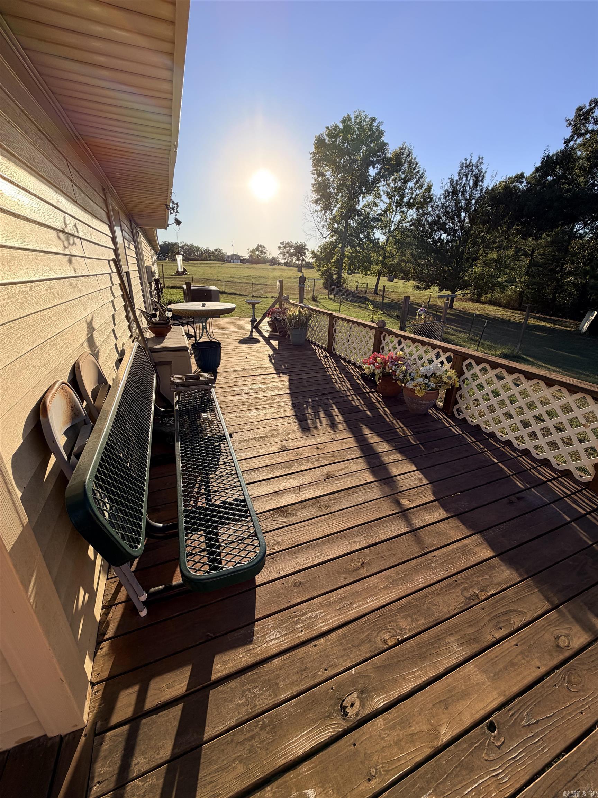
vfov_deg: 102.1
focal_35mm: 14
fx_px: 322
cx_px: 299
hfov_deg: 85.7
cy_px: 399
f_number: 2.2
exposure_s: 1/799
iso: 25
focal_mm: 2.22
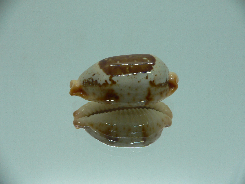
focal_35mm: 35
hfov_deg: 52.6
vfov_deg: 40.7
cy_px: 92
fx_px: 248
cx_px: 122
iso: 80
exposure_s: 1/60
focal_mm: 4.6
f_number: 2.8
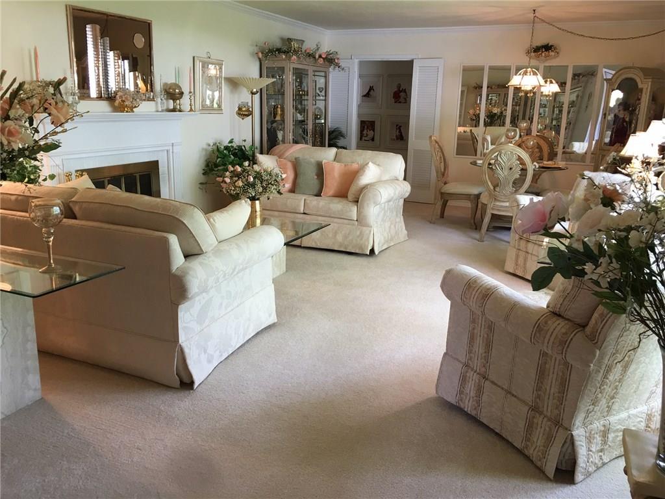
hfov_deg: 61.7
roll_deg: -2.7
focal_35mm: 29
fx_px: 557
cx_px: 332
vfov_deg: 48.2
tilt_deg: -15.4
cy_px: 250
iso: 25
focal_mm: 4.15
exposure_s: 1/15
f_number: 2.2
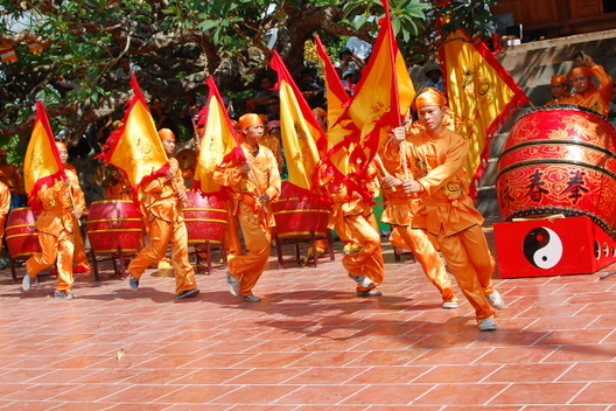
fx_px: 1088
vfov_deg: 21.3
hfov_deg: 31.6
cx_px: 313
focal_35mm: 64
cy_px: 165
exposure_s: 1/400
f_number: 6.3
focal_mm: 35
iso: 200
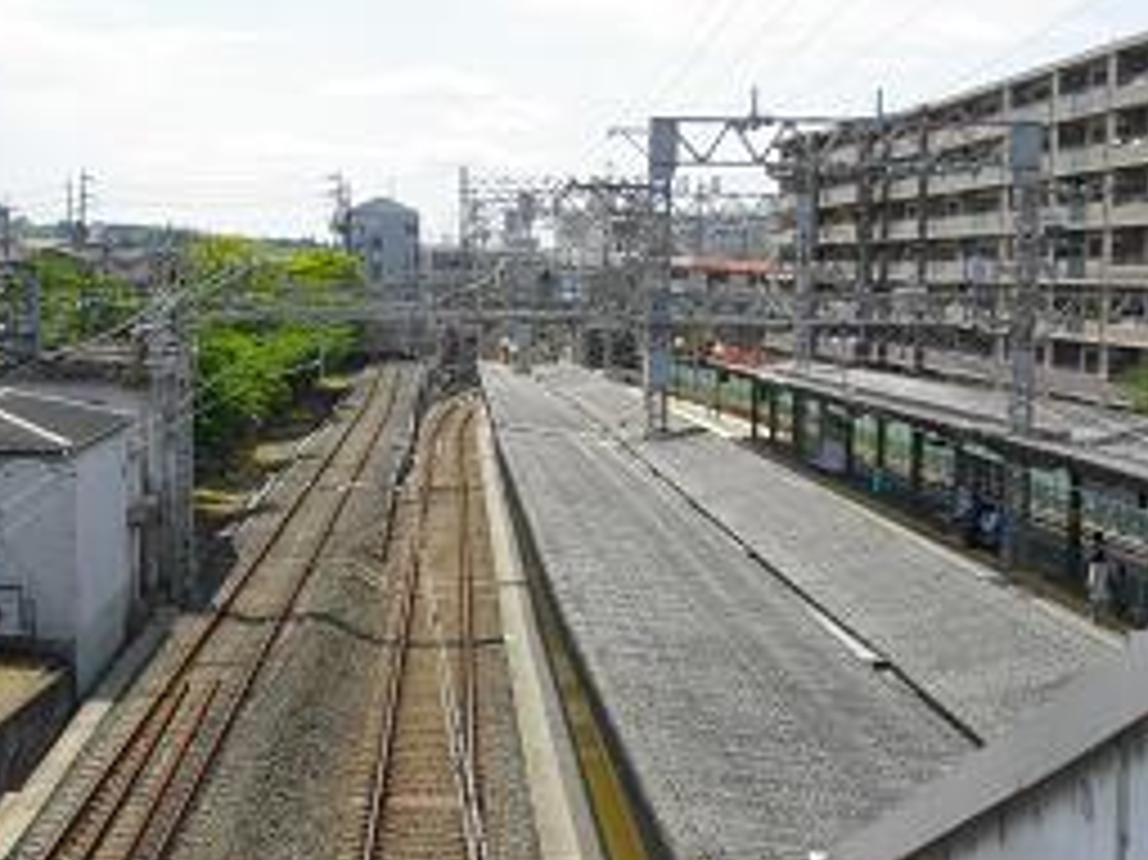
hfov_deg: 31.6
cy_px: 500
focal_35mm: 61
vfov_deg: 24.0
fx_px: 2022
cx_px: 448
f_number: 6.3
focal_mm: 7.1
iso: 100
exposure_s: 1/250
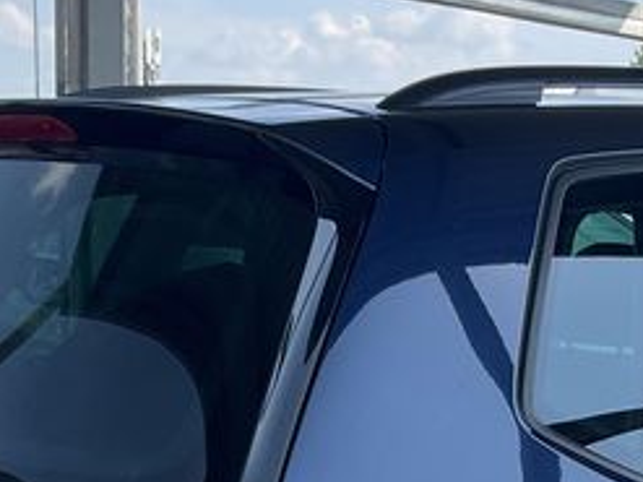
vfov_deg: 14.9
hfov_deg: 20.5
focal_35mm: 94
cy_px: 649
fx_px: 1745
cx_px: 578
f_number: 1.8
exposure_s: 1/944
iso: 25
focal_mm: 3
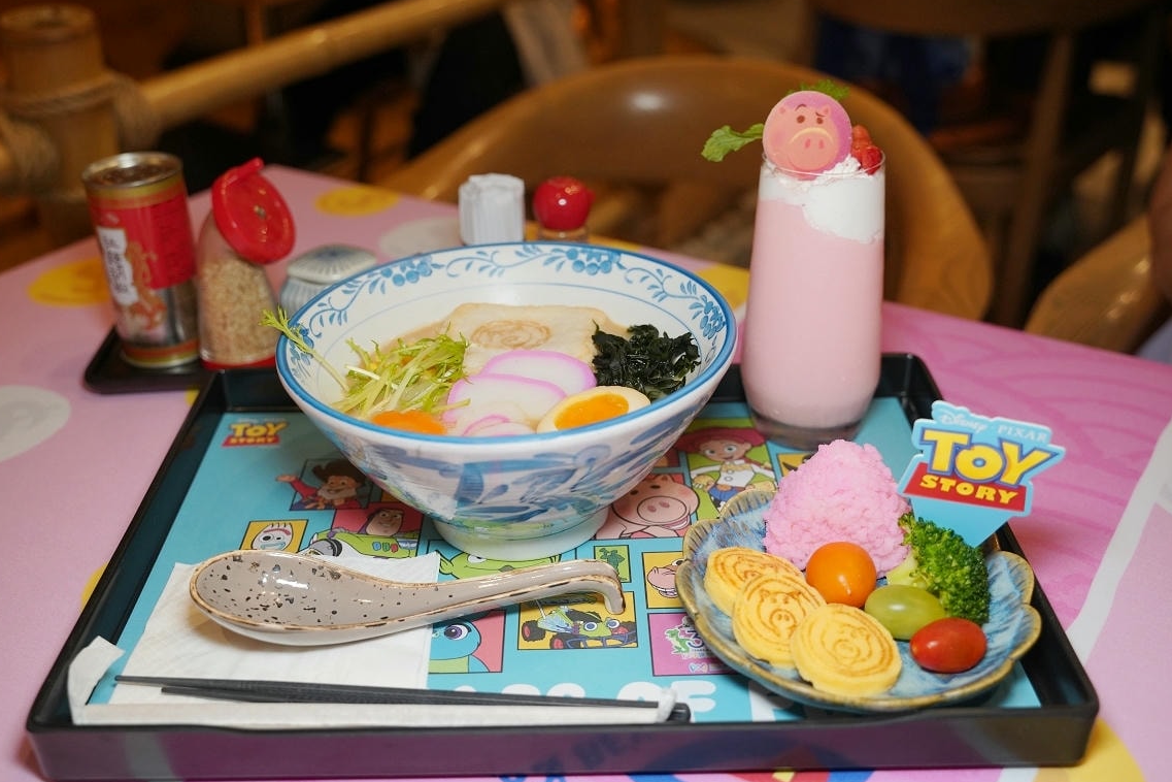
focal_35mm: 38
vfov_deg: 35.1
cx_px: 571
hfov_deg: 50.7
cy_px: 385
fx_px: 1237
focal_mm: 36
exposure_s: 1/160
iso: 1000
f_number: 4
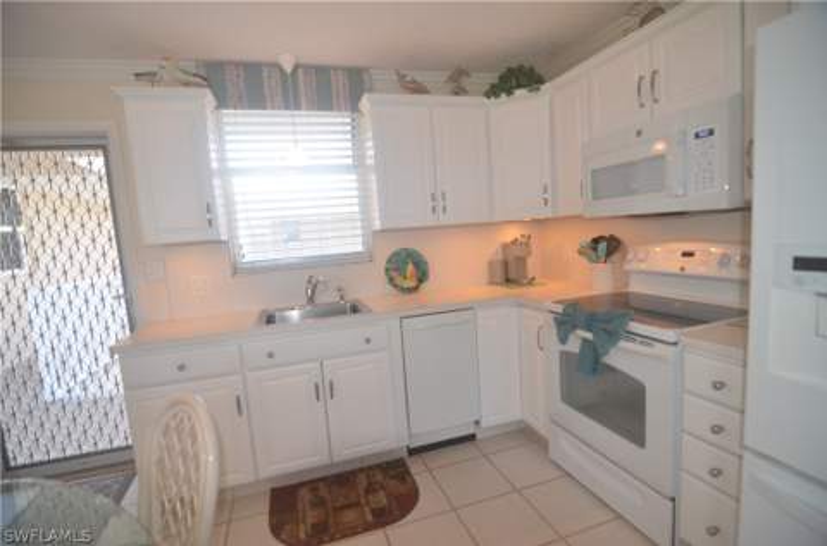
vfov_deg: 71.7
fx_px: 378
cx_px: 414
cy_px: 273
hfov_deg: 95.1
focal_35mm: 16
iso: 320
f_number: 2.8
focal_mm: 11
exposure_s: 1/125
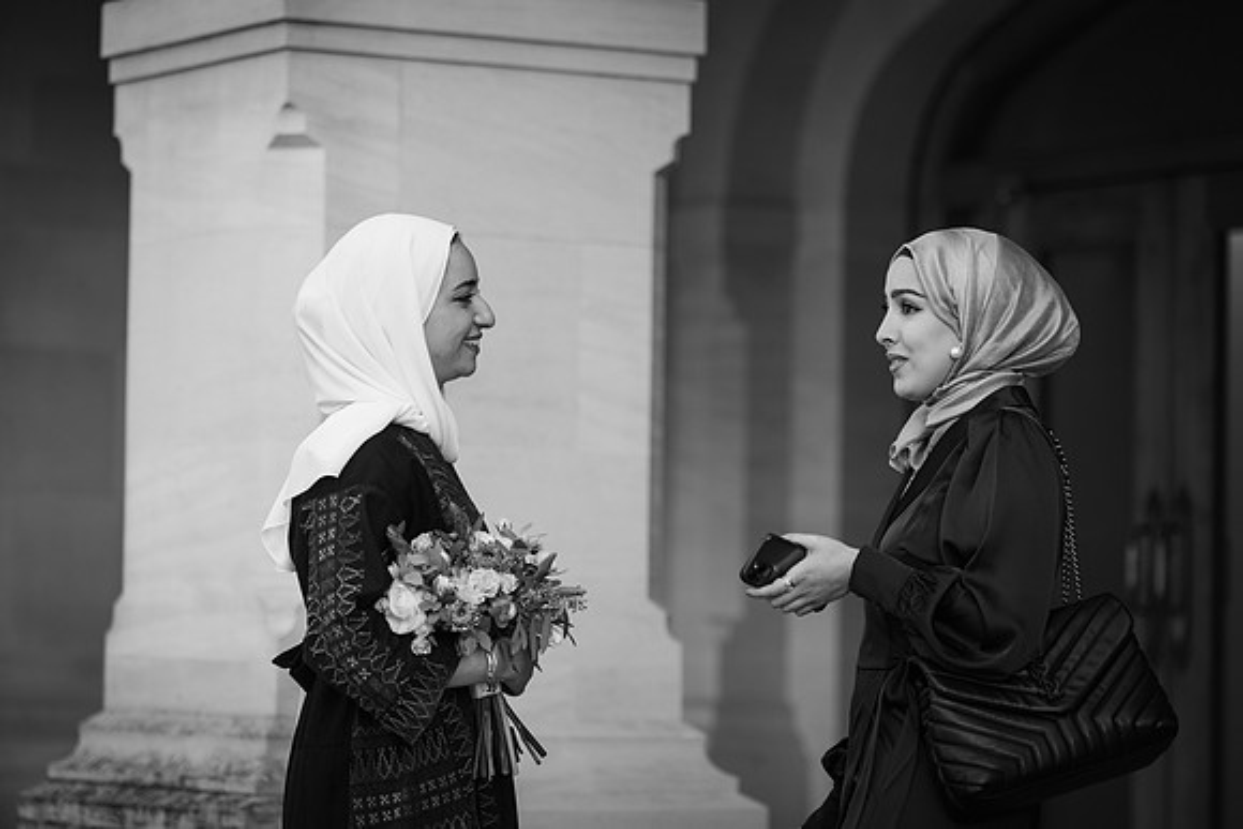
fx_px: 4835
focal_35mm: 140
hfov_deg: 14.7
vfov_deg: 9.8
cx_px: 622
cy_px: 414
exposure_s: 1/800
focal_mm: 140
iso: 200
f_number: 2.8
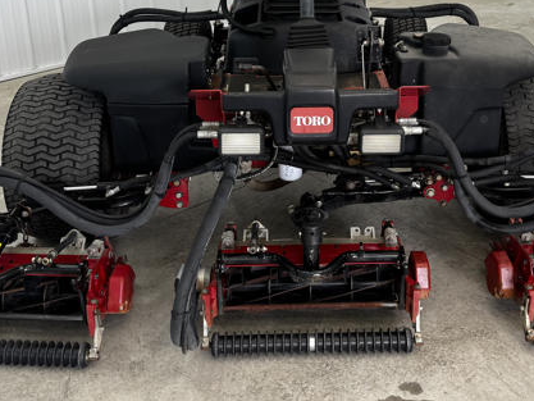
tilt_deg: -19.9
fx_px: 710
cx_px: 303
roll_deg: -0.1
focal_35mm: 46
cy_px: 69
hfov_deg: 41.1
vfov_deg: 30.6
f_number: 1.78
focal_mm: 6.76
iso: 50
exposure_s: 1/135
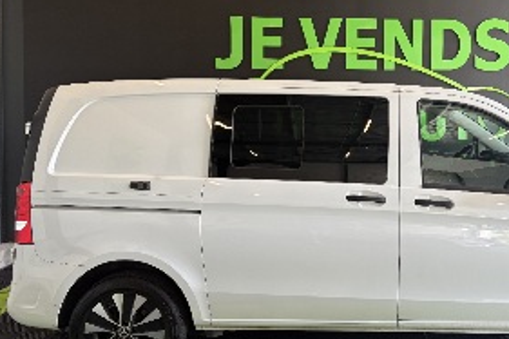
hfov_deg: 47.2
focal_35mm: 40
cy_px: 131
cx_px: 364
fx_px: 565
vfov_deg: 33.2
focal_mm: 5.96
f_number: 1.6
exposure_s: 1/122
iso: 64
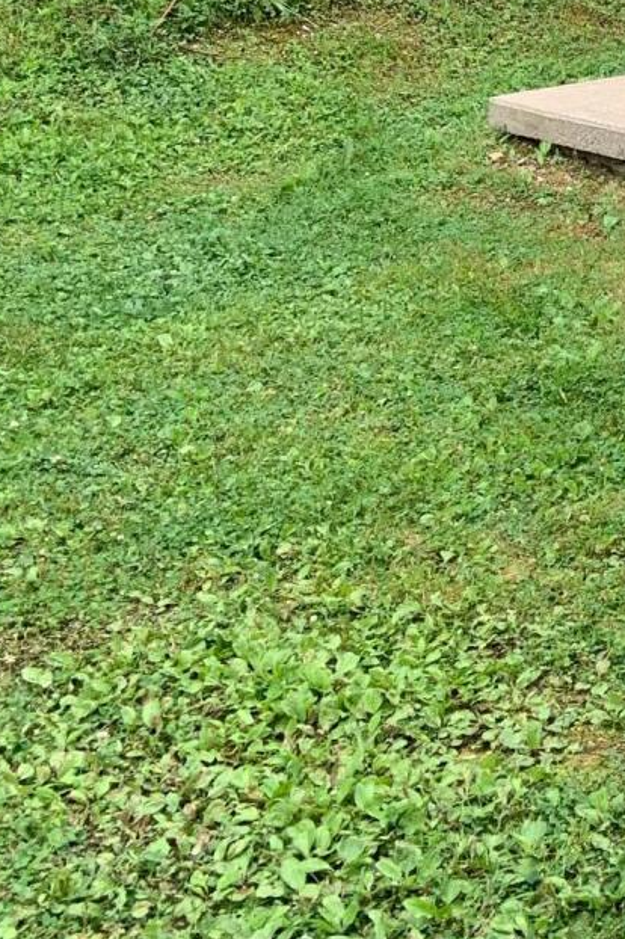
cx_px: 966
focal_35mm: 87
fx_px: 2268
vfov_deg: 22.8
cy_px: 85
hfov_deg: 14.5
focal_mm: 4.25
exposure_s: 1/158
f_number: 1.8
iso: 25
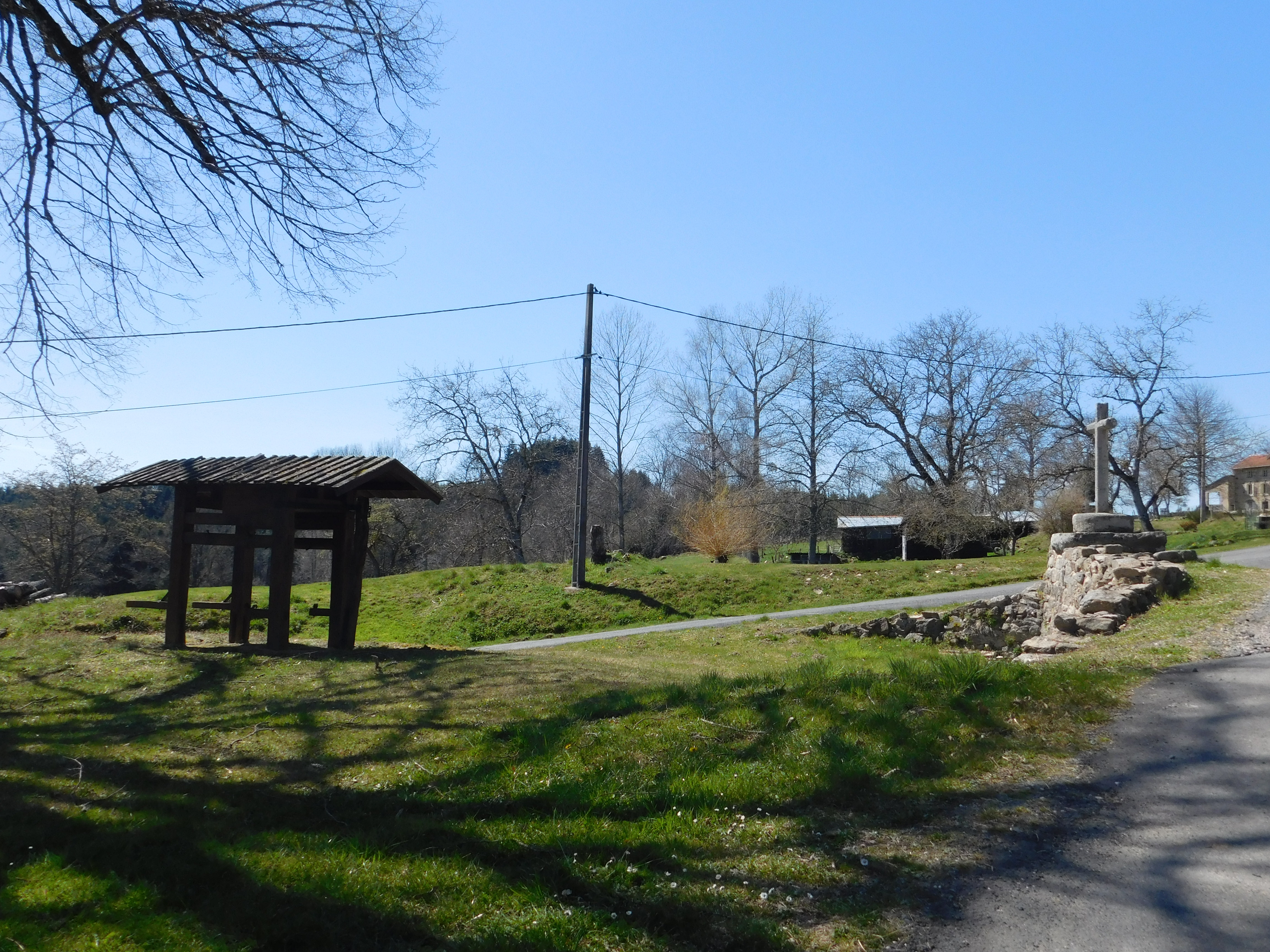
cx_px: 635
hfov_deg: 60.0
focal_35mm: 30
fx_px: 1101
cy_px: 476
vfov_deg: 46.8
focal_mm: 5.3
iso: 125
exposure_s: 1/1250
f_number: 3.2
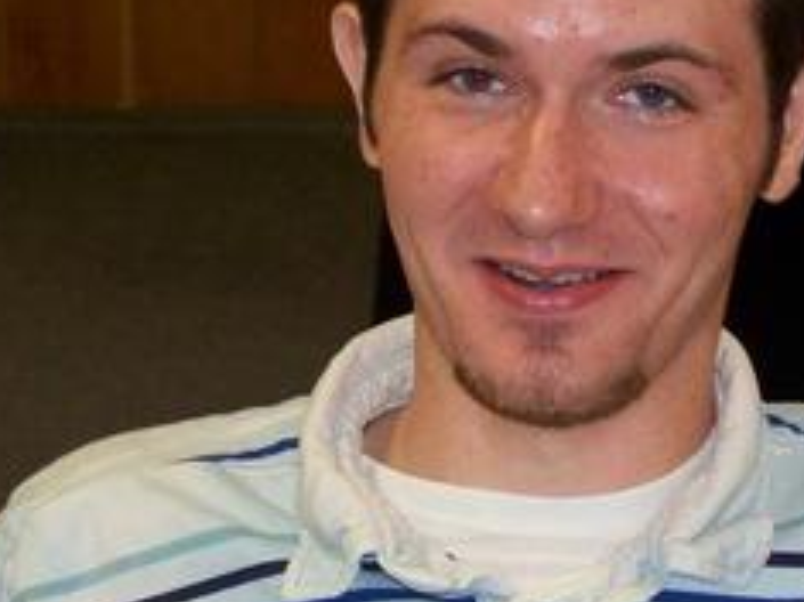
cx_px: 554
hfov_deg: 9.7
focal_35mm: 204
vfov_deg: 7.3
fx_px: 4736
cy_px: 400
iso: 200
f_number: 3.2
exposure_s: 1/80
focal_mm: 12.5
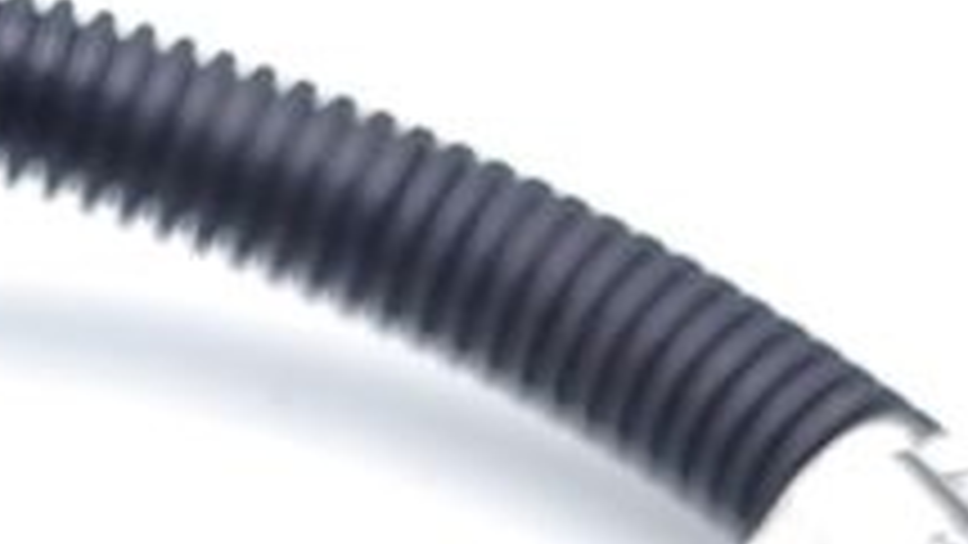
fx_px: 5006
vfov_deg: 5.8
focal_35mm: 195
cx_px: -356
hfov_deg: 10.7
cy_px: 1628
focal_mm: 6.19
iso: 100
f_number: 1.65
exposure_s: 1/100
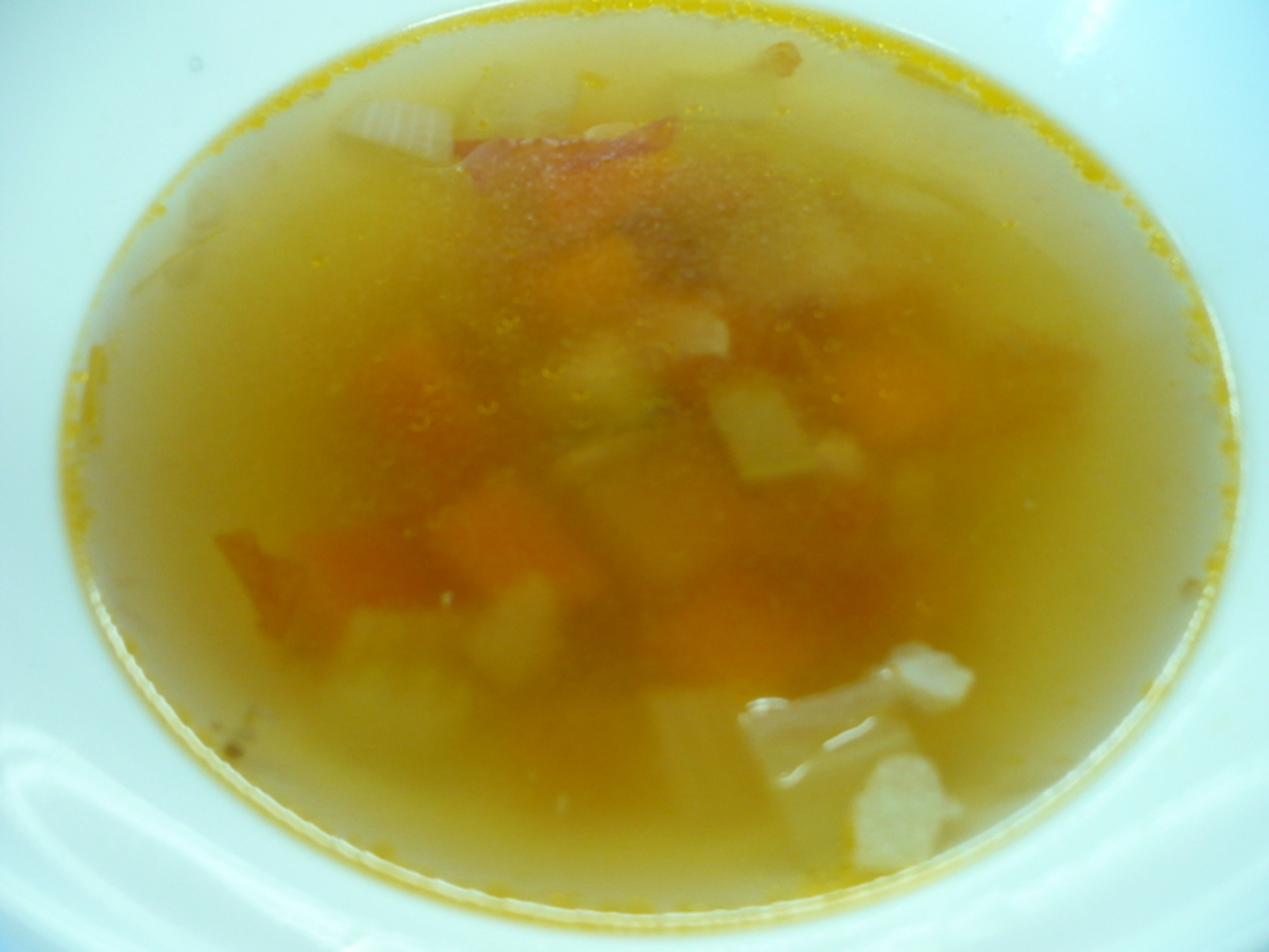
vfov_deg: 40.7
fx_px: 1283
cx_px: 634
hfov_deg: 52.6
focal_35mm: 35
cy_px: 476
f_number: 2.8
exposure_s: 1/25
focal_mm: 5.8
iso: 200
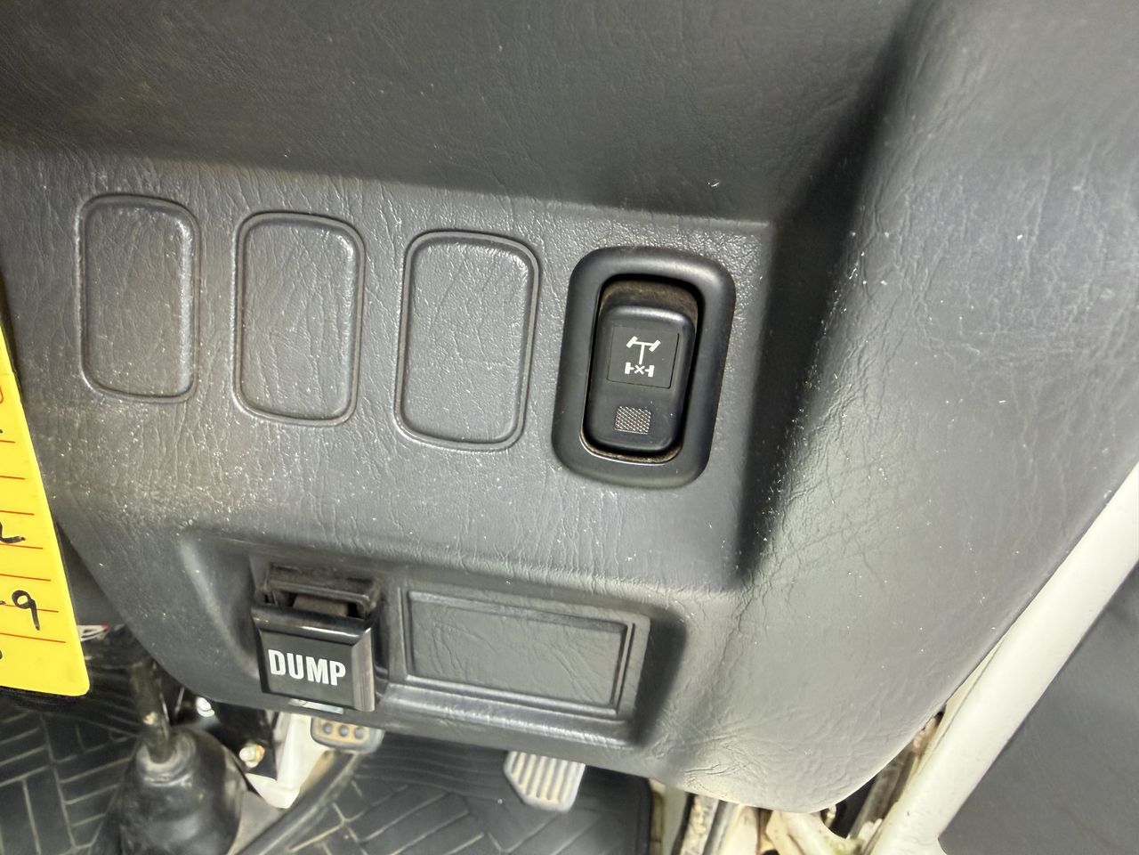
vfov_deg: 56.8
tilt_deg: -27.0
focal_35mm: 24
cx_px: 570
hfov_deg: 71.6
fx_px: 790
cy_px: 428
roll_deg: -1.8
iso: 320
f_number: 2.2
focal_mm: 2.22
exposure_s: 1/79
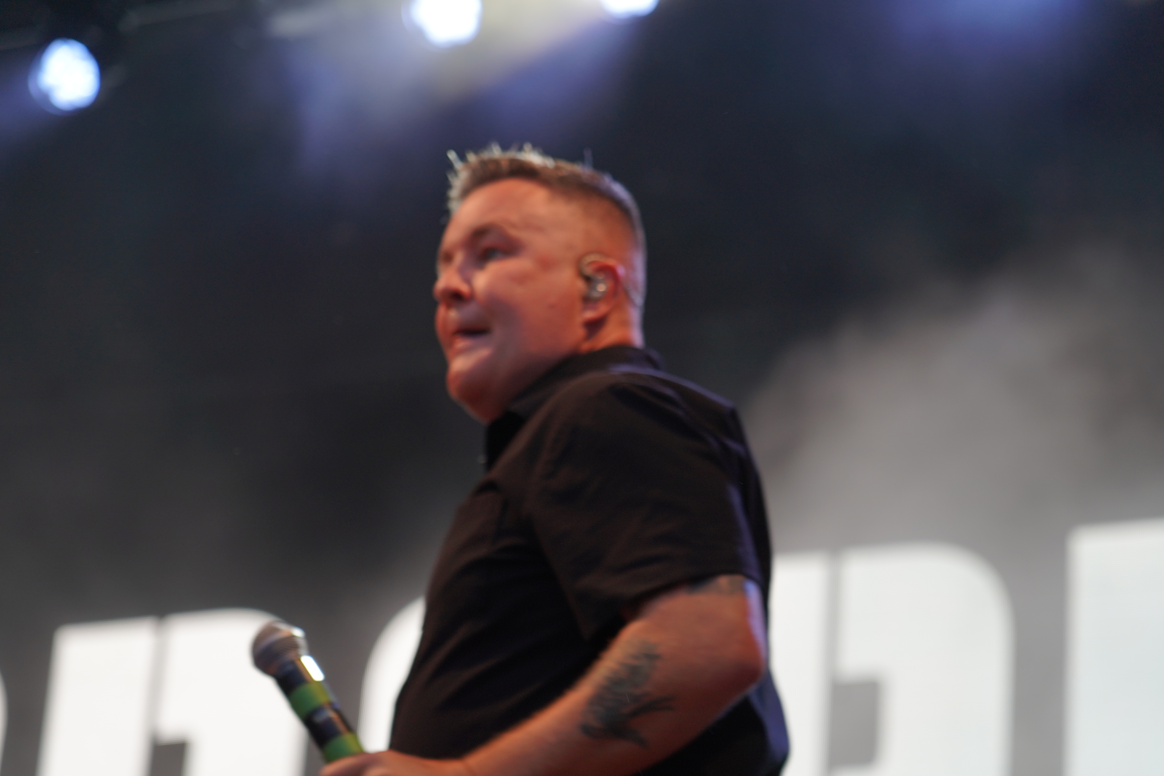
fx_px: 3395
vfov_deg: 13.0
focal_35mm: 105
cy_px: 388
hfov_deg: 19.5
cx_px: 582
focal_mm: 105
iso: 500
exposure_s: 1/160
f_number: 4
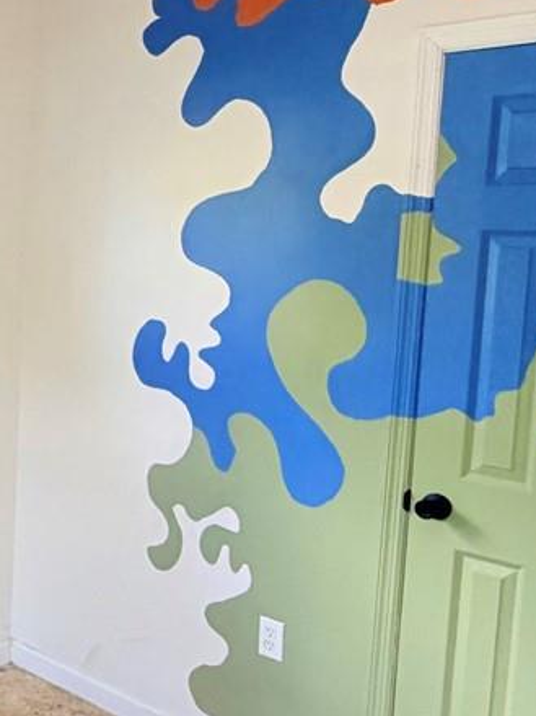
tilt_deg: -6.7
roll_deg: +0.1
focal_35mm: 51
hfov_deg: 22.5
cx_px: -300
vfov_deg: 37.4
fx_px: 1053
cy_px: 313
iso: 320
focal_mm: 2.22
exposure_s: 1/120
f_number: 2.2
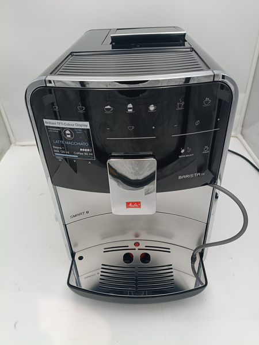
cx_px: 130
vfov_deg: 67.3
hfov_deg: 53.1
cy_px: 172
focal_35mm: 26
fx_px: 259
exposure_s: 1/117
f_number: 1.8
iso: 142
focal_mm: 4.81
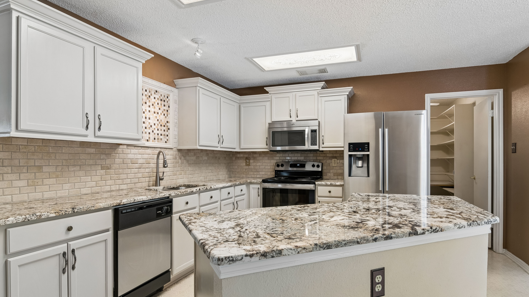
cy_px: 161
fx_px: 281
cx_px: 265
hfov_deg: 86.6
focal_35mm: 20
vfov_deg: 55.8
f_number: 8
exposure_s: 1/40
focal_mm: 13
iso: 320
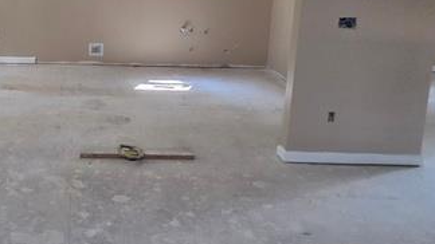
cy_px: 7
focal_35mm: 28
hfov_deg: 61.8
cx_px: 82
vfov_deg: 37.5
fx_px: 323
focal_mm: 2.2
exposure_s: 1/60
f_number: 2.2
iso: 250
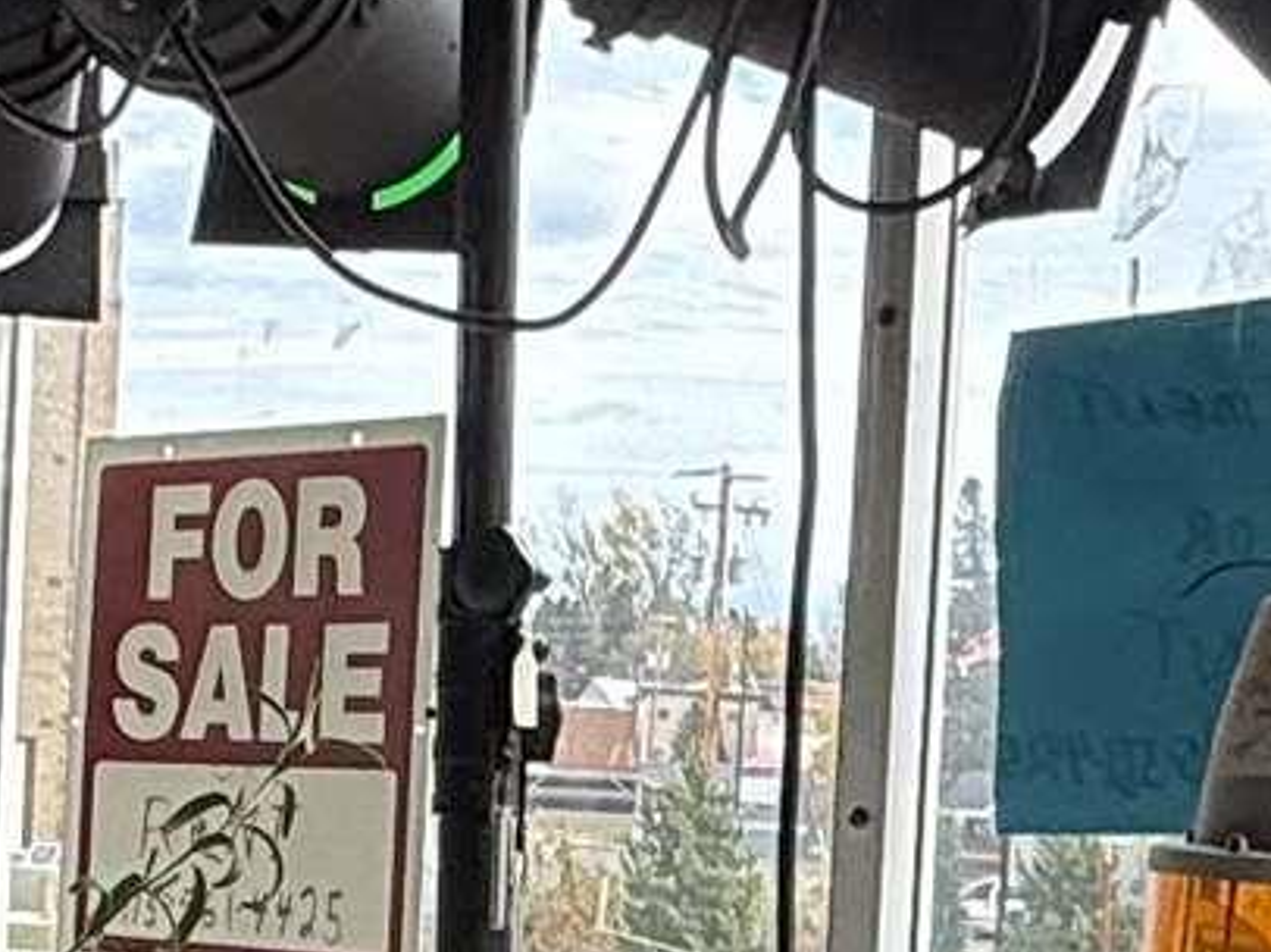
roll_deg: -2.0
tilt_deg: -2.9
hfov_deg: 18.5
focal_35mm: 106
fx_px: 3890
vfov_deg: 13.7
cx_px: 432
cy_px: 1030
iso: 50
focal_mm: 2.22
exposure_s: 1/346
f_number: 2.2
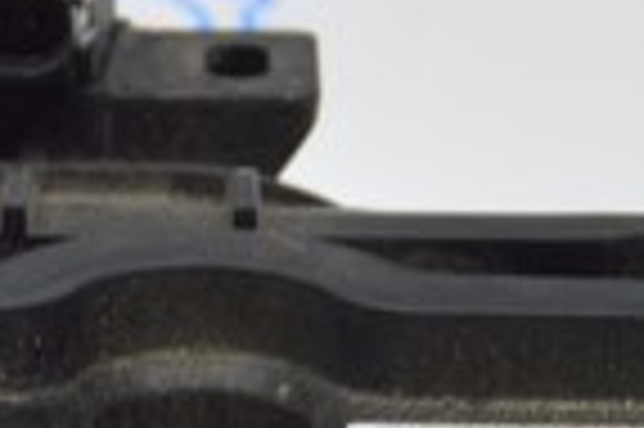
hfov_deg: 6.4
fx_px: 5771
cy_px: 637
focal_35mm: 323
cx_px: 59
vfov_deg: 4.2
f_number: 5.6
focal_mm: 30
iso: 400
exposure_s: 1/20
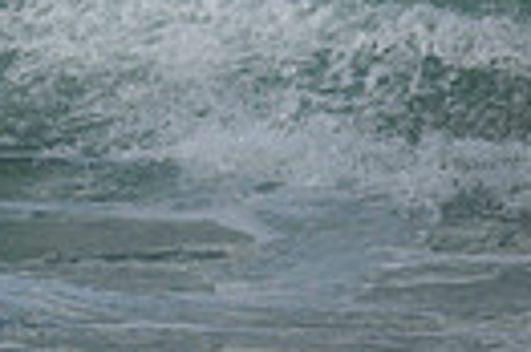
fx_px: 52135
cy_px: -176
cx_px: -178
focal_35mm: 3539
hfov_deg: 0.6
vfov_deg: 0.4
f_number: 11
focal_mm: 800
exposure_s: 1/1600
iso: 800
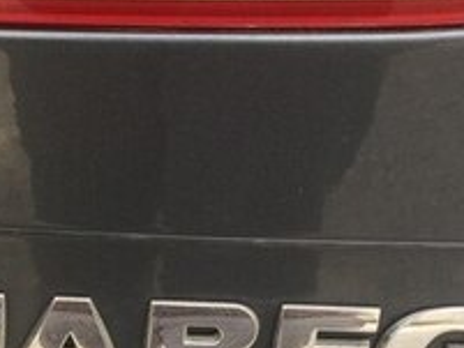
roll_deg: +0.7
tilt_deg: -37.9
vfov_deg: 14.8
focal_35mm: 95
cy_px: 462
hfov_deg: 19.9
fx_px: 1274
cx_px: -23
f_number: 2.2
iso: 32
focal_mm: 4.15
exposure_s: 1/351
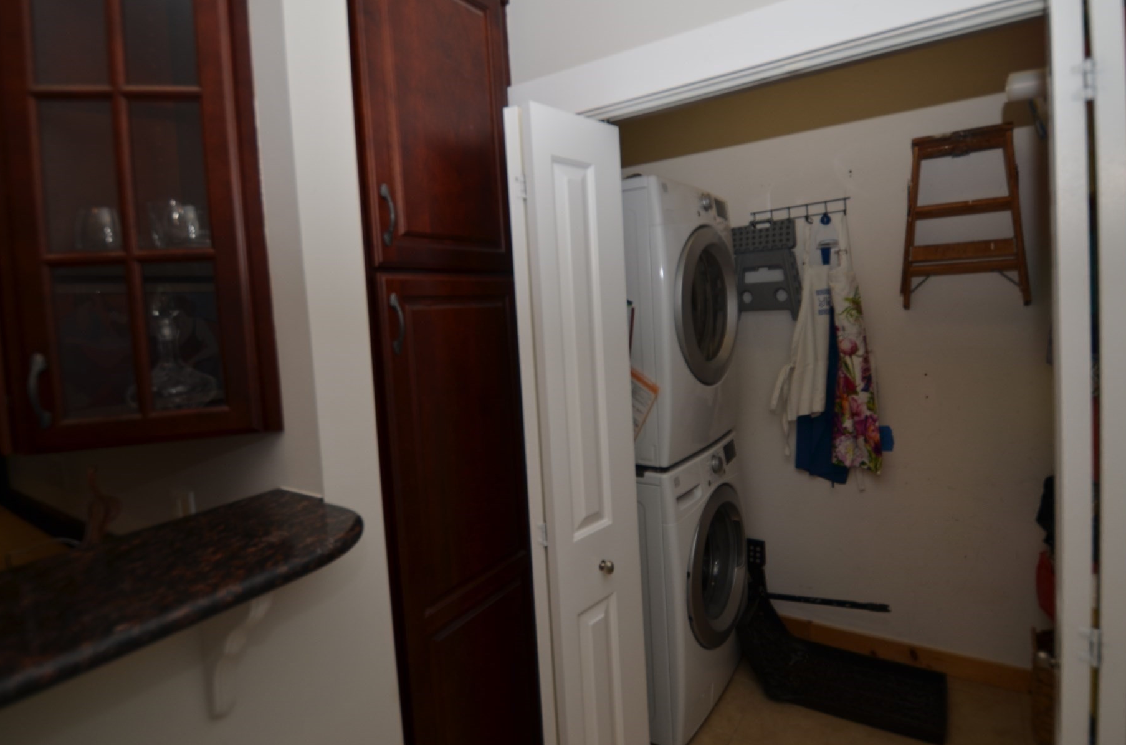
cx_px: 624
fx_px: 531
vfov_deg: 69.9
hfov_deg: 93.0
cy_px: 328
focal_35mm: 17
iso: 100
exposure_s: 1/200
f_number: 3.5
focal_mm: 10
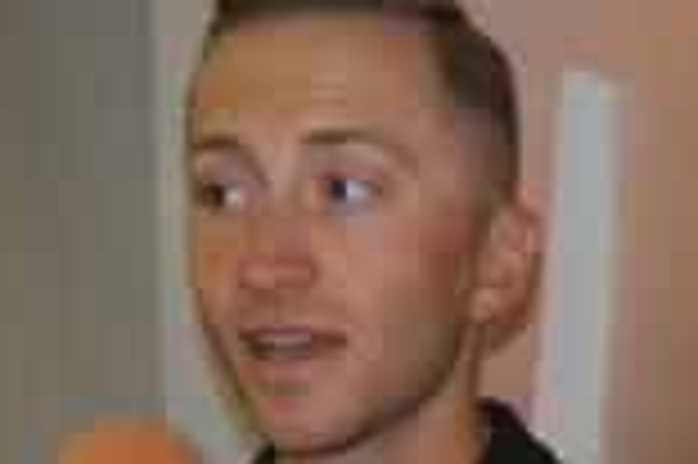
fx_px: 3196
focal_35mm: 165
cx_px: 788
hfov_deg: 12.2
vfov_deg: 8.2
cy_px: 642
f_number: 4.5
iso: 400
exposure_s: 1/60
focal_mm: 34
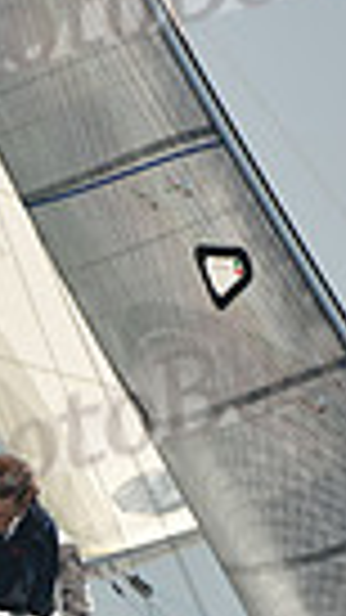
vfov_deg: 2.4
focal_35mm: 887
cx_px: -355
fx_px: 14476
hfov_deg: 1.4
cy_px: 699
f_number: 5.6
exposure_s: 1/640
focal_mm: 200
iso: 250
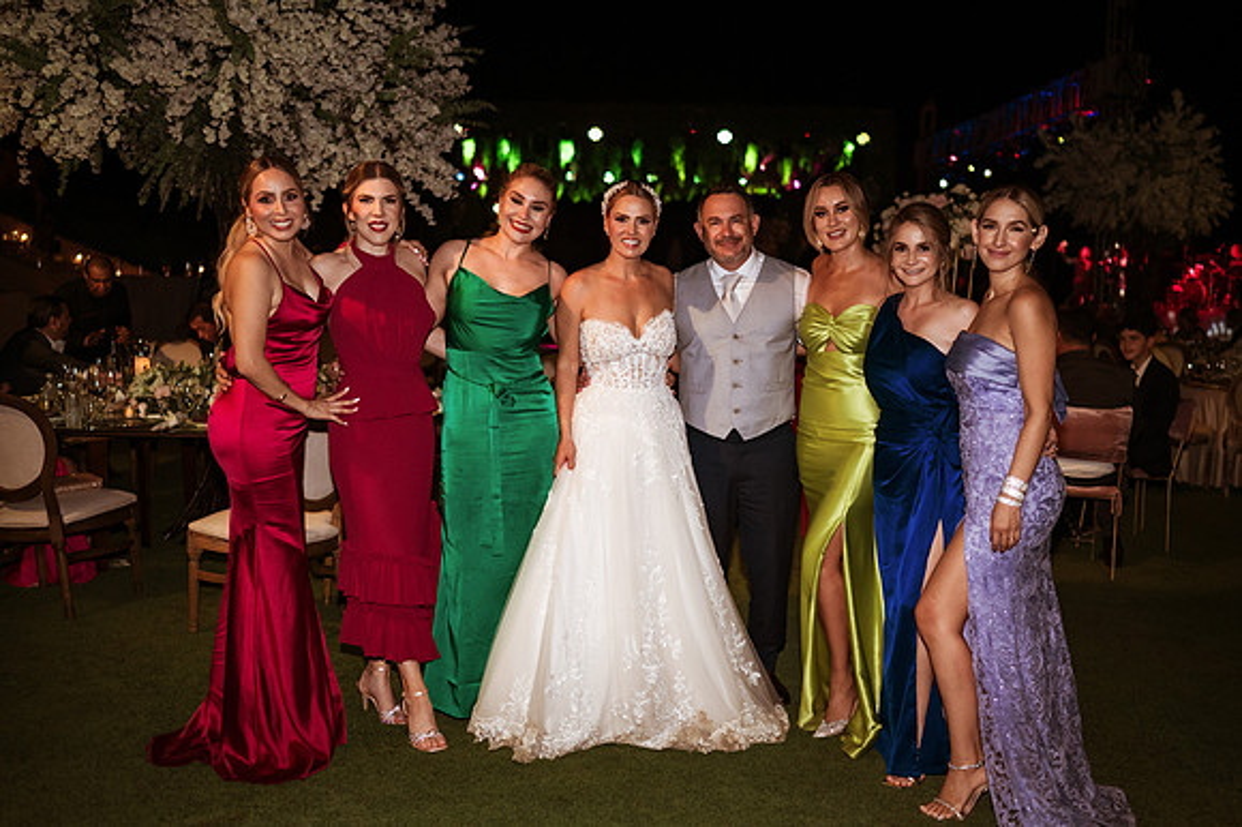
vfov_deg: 37.8
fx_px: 1207
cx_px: 621
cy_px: 414
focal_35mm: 35
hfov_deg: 54.5
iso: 3200
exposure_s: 1/2000
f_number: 1.8
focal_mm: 35
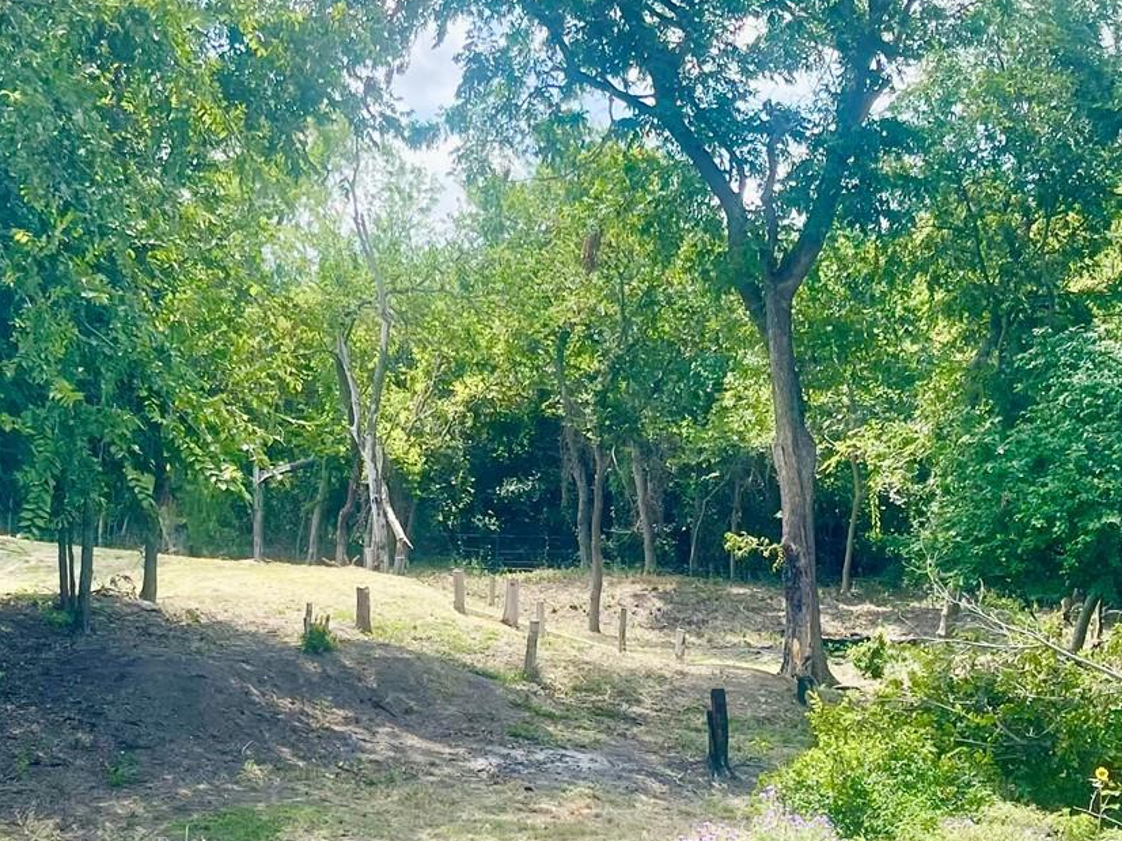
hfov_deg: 31.2
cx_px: 473
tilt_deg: -3.2
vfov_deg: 23.4
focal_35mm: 62
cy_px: 632
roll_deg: +0.3
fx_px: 2009
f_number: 1.6
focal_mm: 5.1
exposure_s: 1/1188
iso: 32
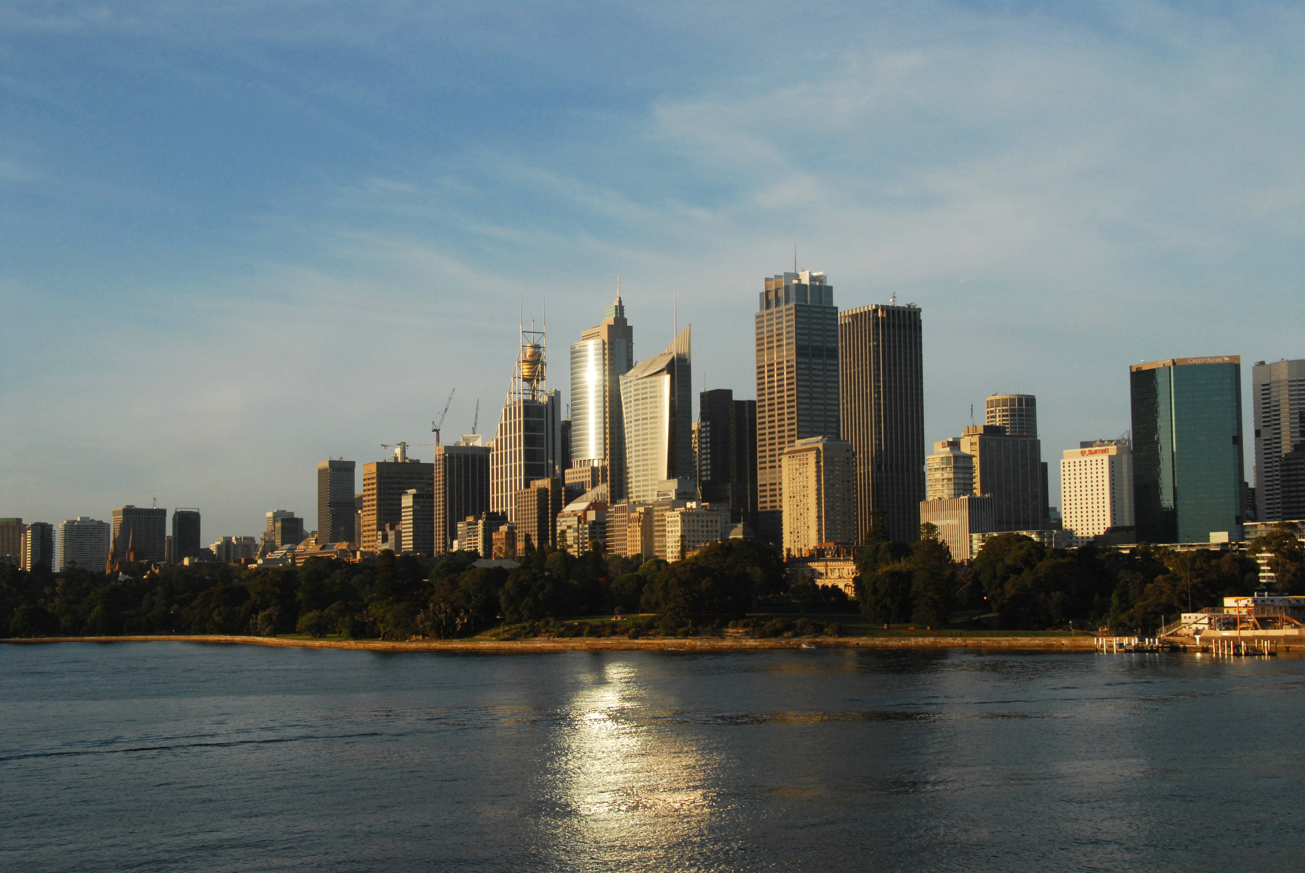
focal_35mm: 48
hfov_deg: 41.1
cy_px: 436
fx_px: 1742
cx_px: 652
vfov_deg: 28.2
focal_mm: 32
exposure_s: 1/500
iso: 500
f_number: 11
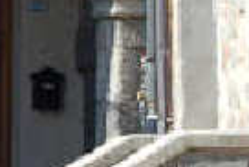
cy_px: 32
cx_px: -163
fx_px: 4187
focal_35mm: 605
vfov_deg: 2.3
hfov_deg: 3.4
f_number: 5.6
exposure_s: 1/500
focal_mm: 55
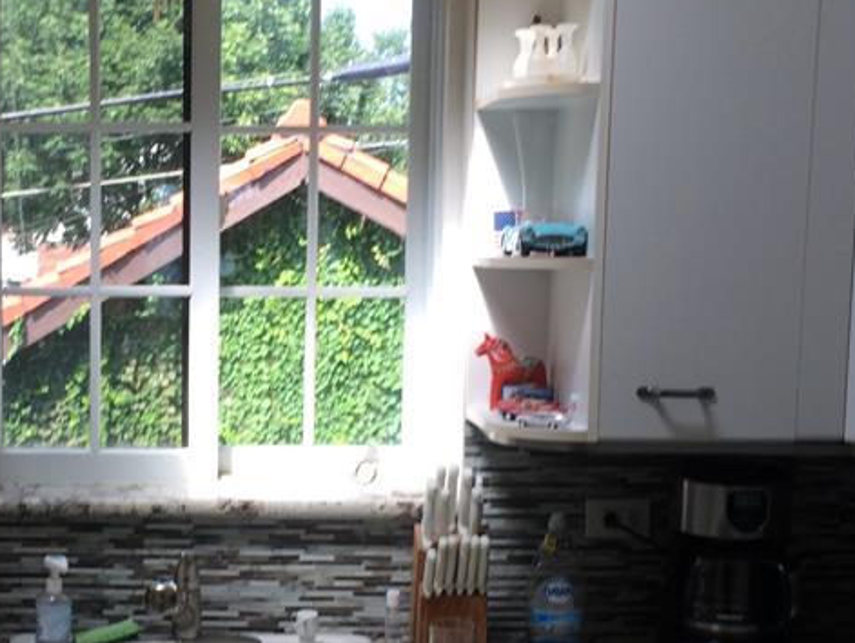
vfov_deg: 23.2
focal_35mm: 63
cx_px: 211
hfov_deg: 30.2
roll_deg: -0.6
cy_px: 418
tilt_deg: -6.6
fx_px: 1557
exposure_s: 1/201
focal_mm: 4.15
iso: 32
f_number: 2.2
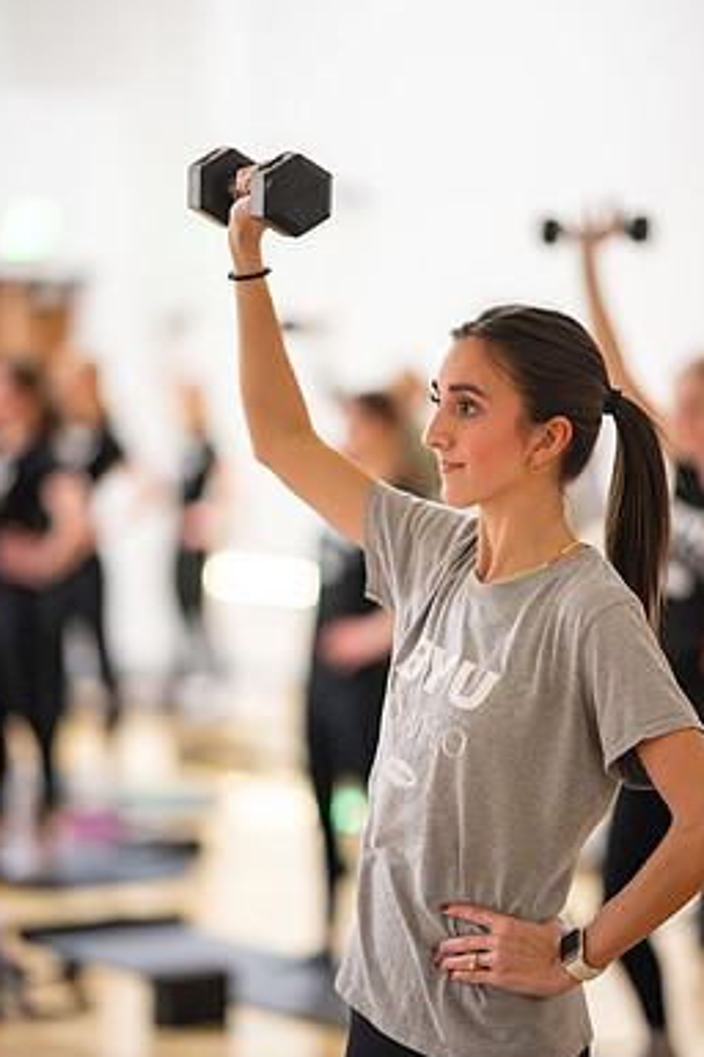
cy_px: 564
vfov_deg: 16.7
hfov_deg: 11.1
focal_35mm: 123
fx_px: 3608
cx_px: 377
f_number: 1.4
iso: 8000
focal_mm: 105
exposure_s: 1/320
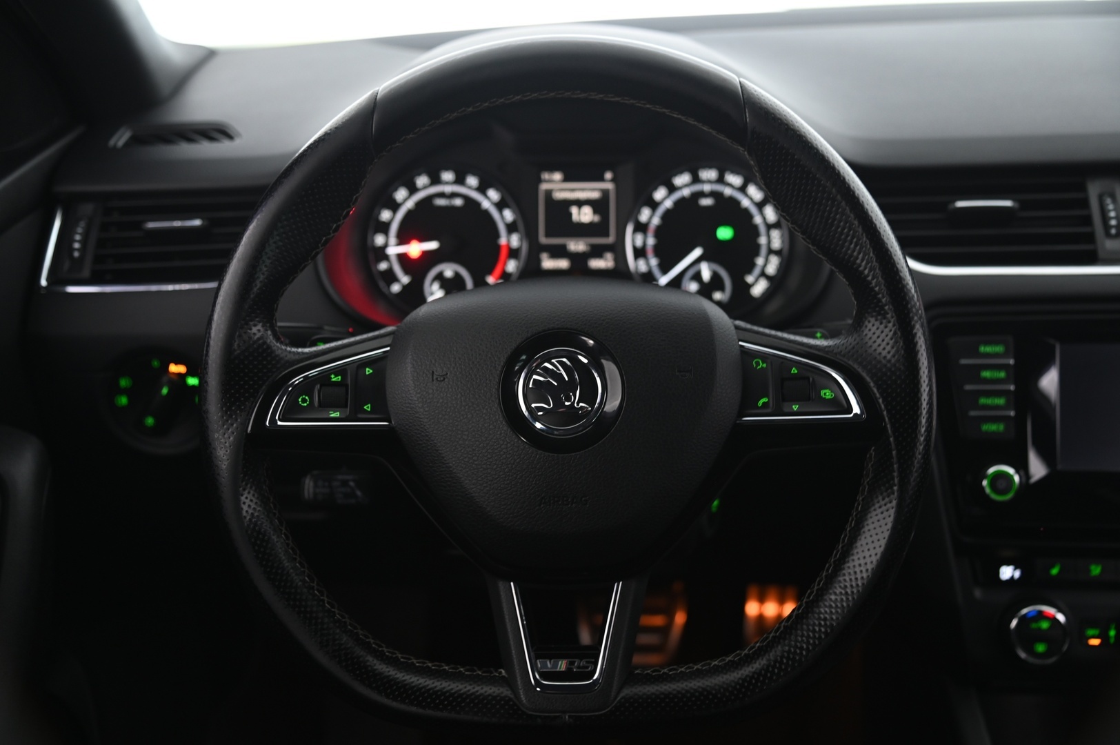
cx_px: 560
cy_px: 372
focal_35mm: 44
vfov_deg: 30.5
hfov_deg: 44.5
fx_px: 1368
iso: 1000
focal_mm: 44
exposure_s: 1/10
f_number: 4
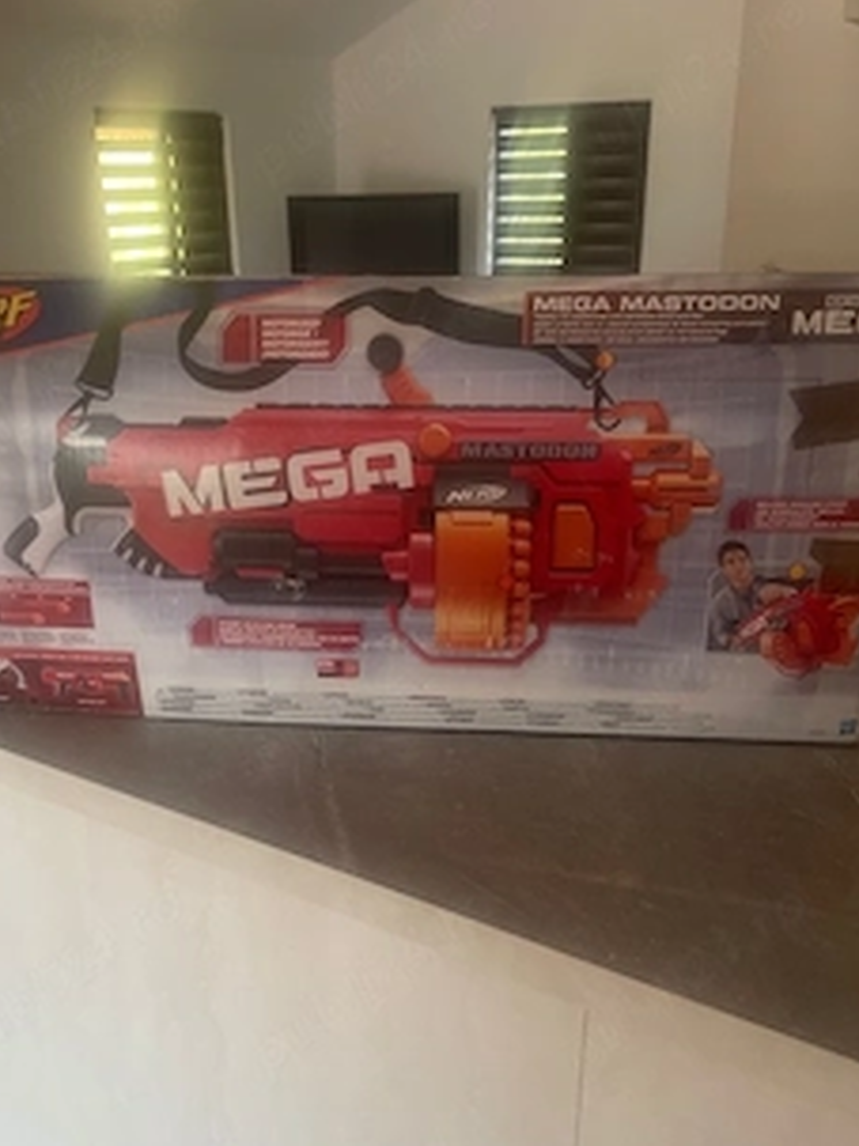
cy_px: 719
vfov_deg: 54.7
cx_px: 412
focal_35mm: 33
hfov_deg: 42.9
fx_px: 1093
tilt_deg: -25.6
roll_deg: +1.5
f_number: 1.6
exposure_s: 1/60
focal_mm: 5.1
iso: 160
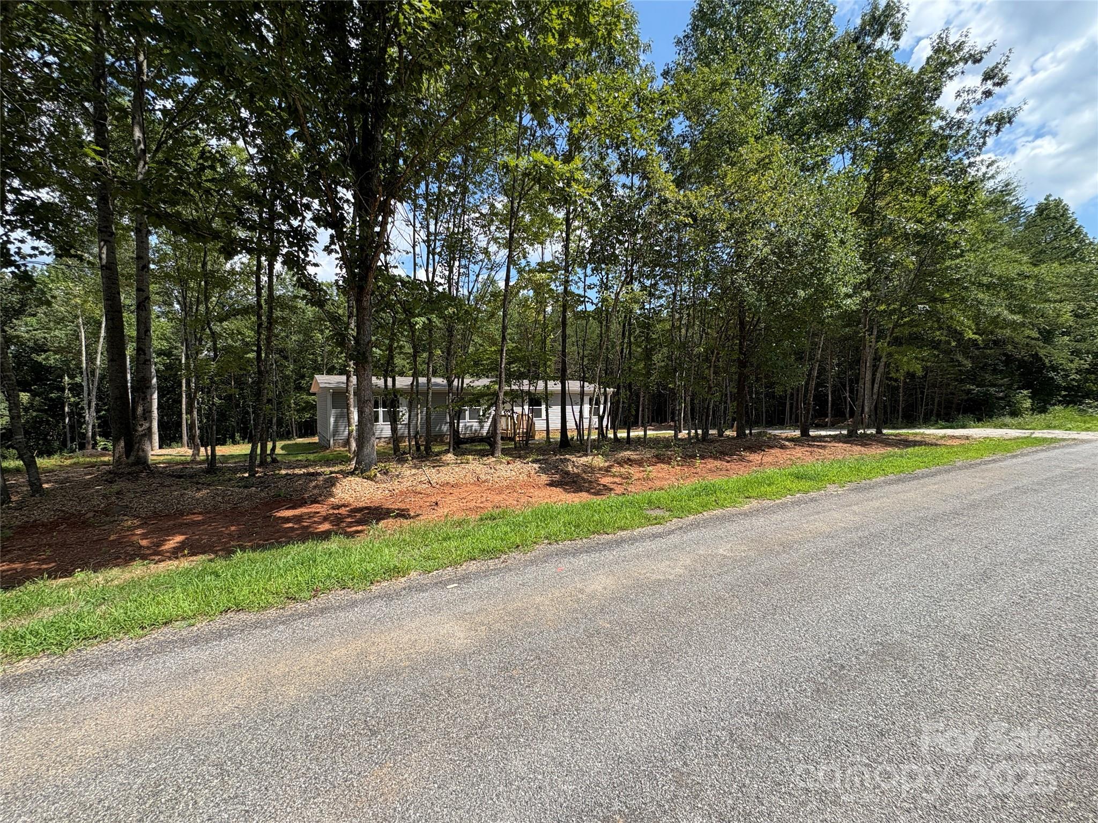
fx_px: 444
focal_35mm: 14
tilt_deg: -2.4
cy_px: 412
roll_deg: +0.9
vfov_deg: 85.7
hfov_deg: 102.1
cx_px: 549
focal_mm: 2.22
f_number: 2.2
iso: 50
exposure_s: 1/944
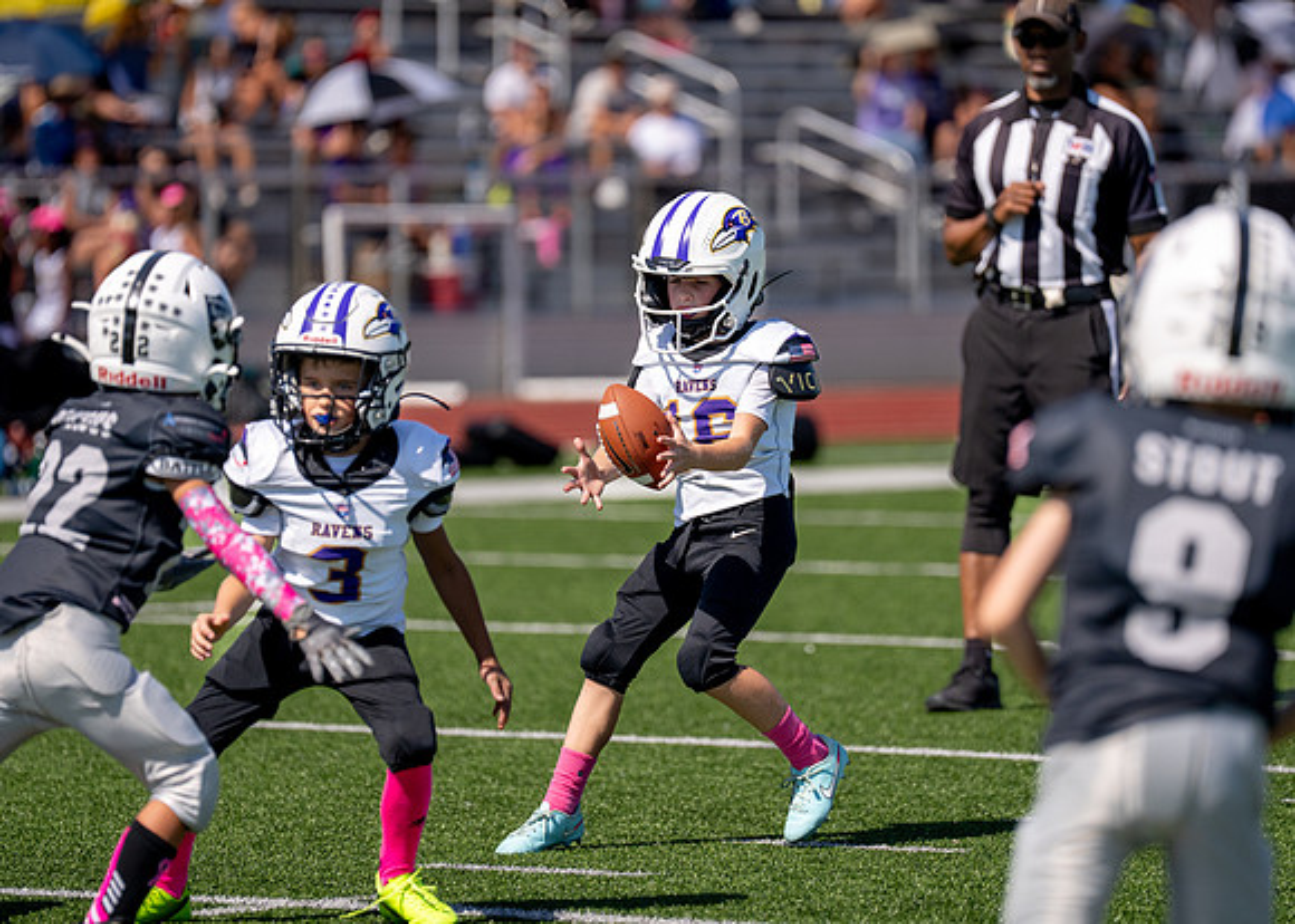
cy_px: 434
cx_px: 680
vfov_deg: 5.4
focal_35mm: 265
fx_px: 9747
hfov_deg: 7.6
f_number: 2.8
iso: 200
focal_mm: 200
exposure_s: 1/5000
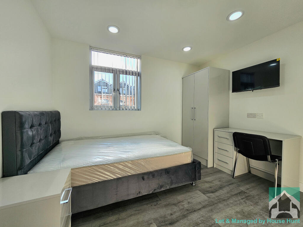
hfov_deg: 106.2
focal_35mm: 13
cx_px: 152
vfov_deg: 89.9
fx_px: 114
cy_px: 114
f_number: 2.2
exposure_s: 1/200
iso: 50
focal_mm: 2.2
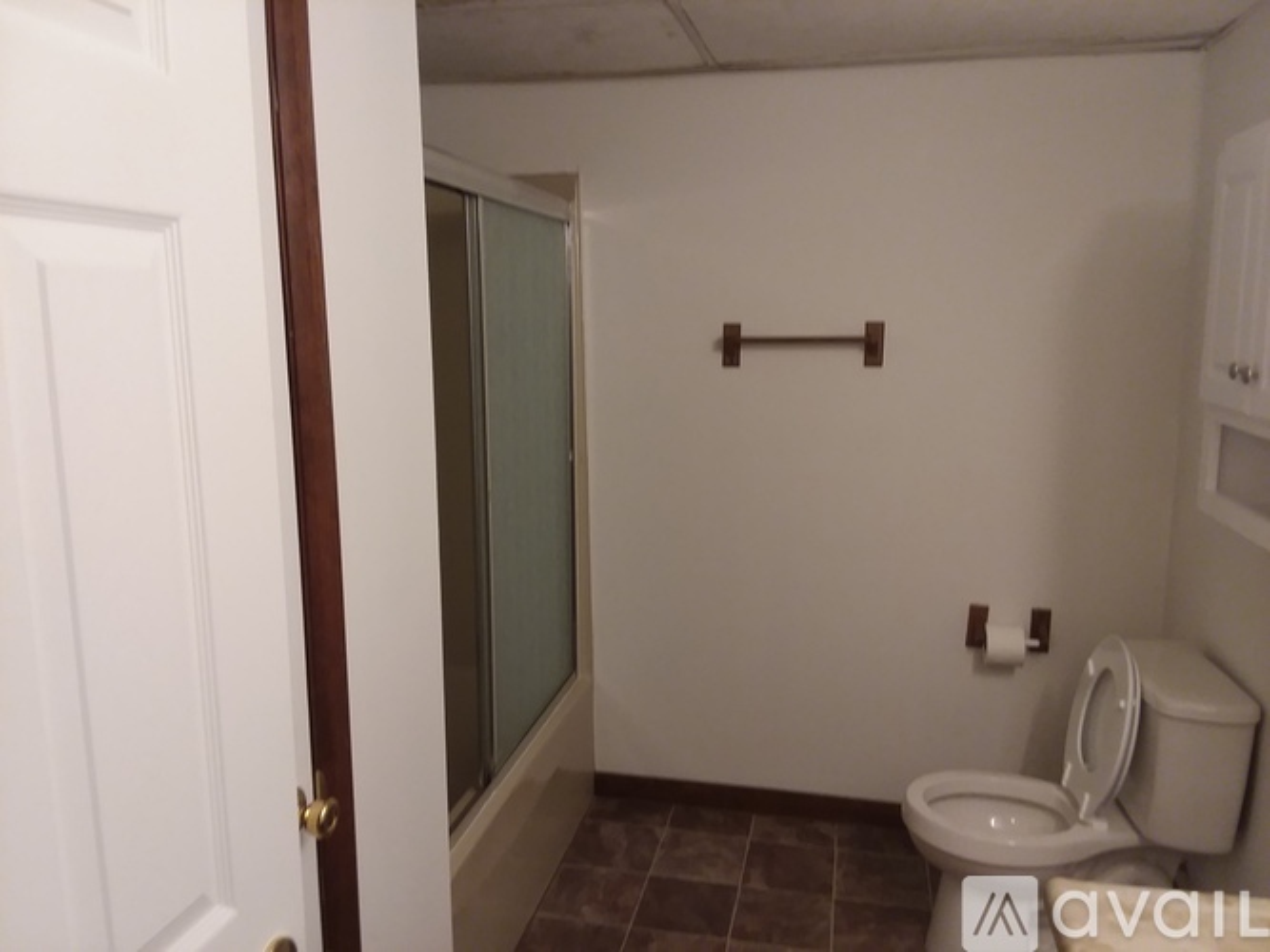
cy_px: 476
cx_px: 635
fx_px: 990
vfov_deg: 51.3
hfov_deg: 65.3
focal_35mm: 27
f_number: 1.9
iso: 125
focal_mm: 2.91
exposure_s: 1/30
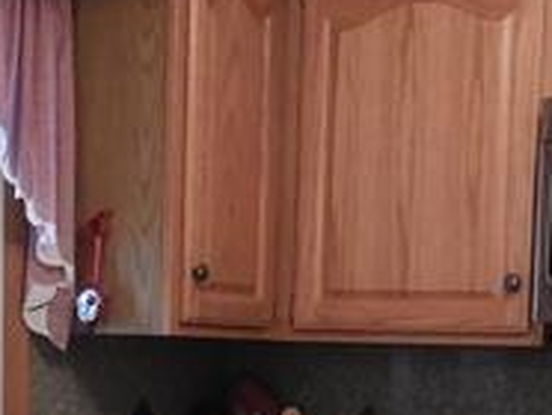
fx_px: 2108
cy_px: 649
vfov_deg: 10.8
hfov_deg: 14.9
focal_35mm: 132
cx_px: 246
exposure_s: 1/25
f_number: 3.3
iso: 400
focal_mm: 4.3
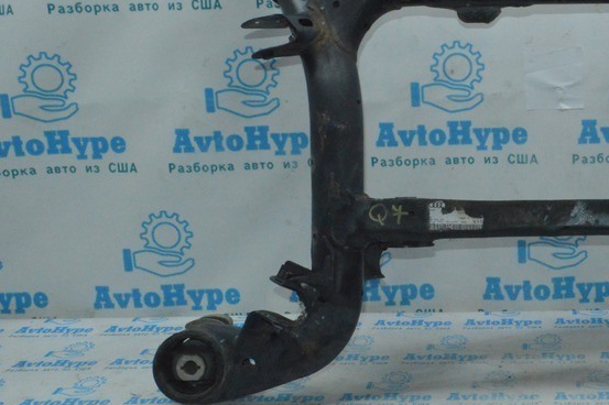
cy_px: 132
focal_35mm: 50
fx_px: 845
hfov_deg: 37.3
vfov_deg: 26.8
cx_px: 536
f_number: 16
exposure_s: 1/125
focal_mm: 18
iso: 5000
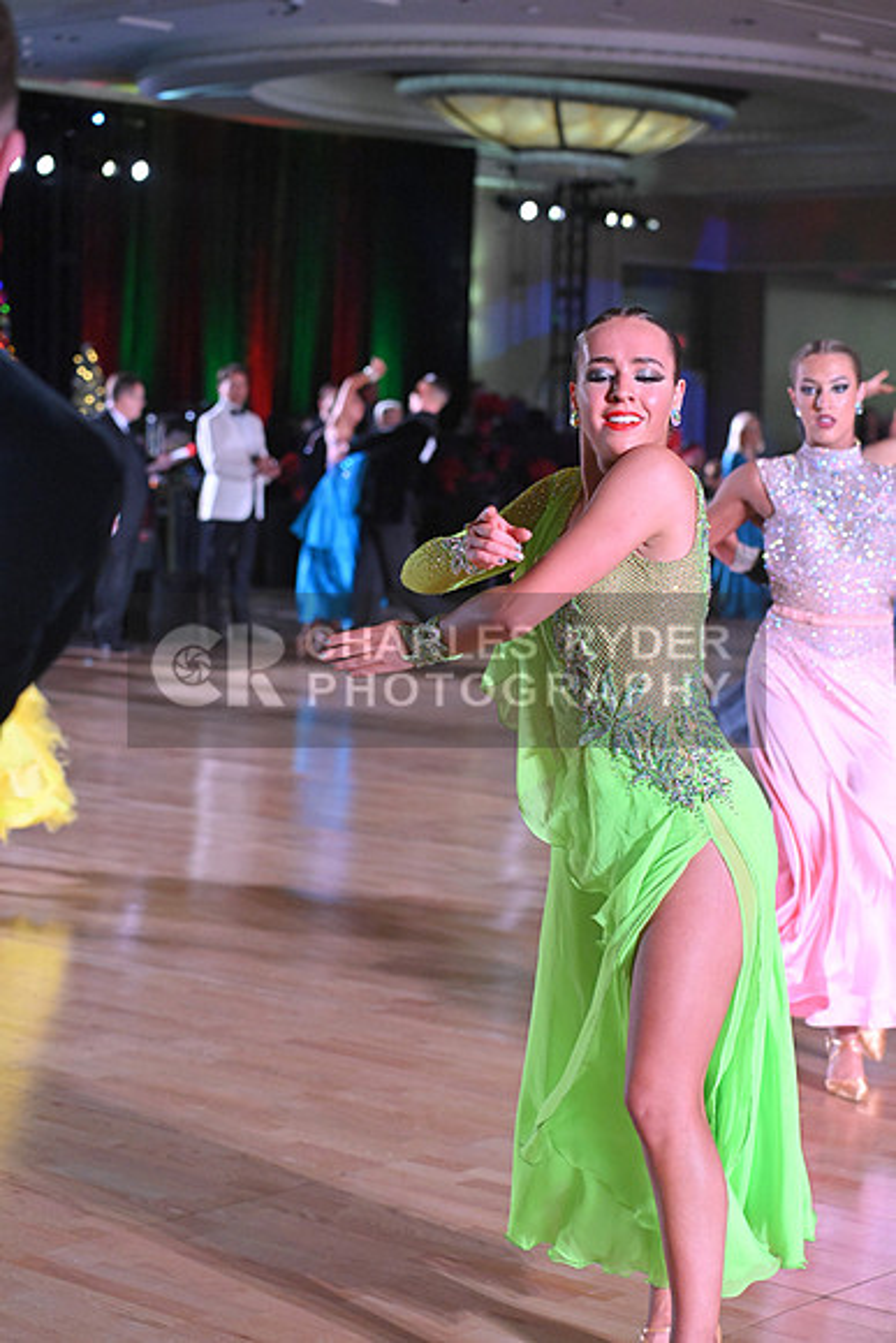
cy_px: 672
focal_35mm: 78
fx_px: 2910
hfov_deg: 17.5
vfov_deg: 26.0
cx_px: 448
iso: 5000
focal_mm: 78
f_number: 5
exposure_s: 1/400
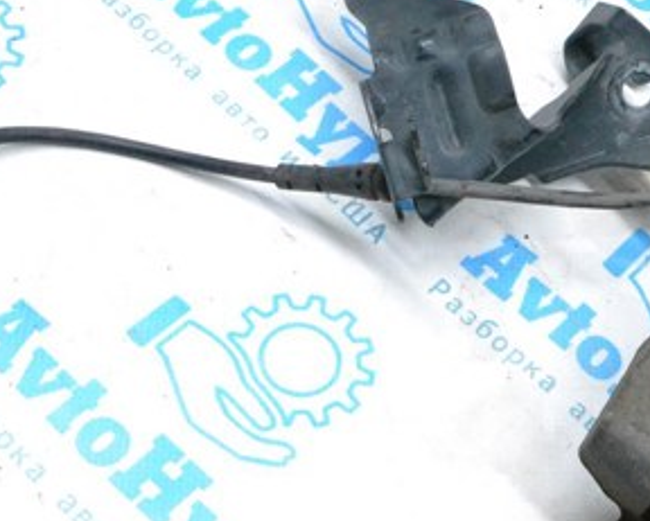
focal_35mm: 75
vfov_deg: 20.3
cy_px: 372
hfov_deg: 25.0
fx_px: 1444
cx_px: 494
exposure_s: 1/160
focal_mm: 24
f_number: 9
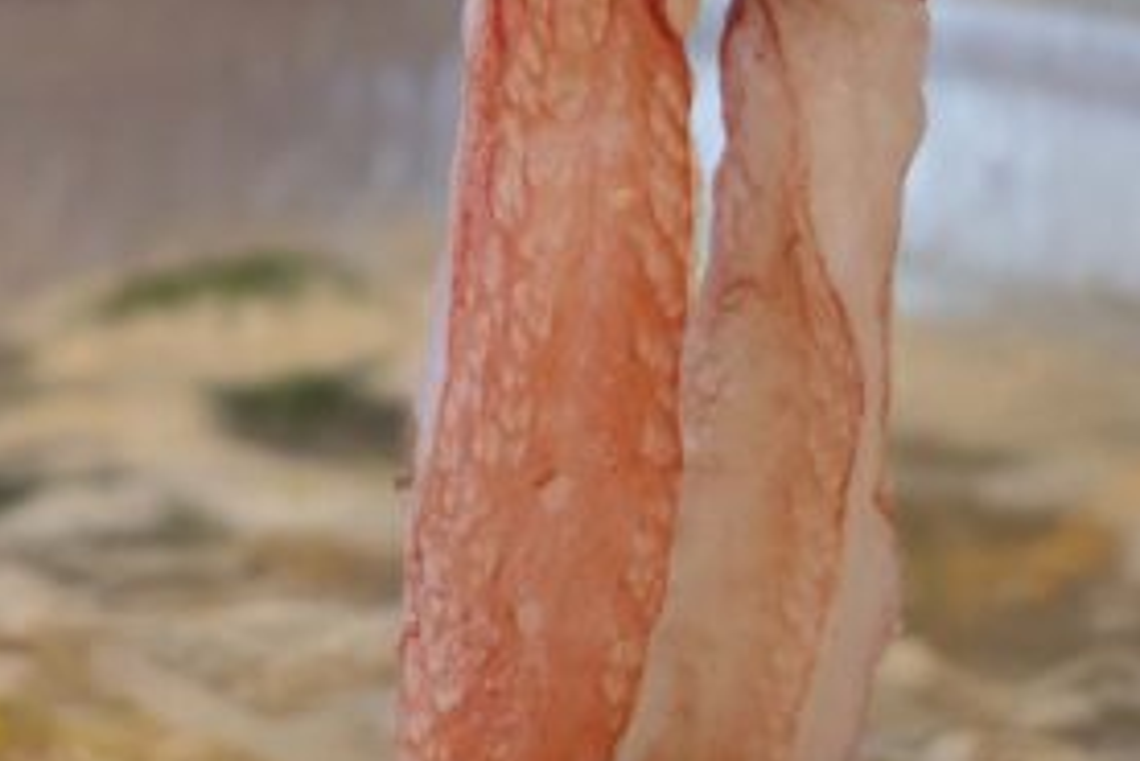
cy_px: 208
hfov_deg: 9.3
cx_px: 617
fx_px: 7033
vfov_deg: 6.2
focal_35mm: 222
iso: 1250
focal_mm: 60
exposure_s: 1/160
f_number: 5.6
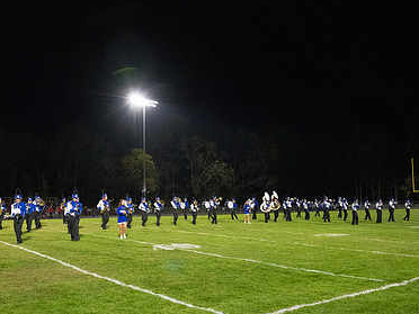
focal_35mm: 36
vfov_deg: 39.5
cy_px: 189
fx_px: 436
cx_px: 154
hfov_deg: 50.8
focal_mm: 24
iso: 5000
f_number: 5
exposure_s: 1/400
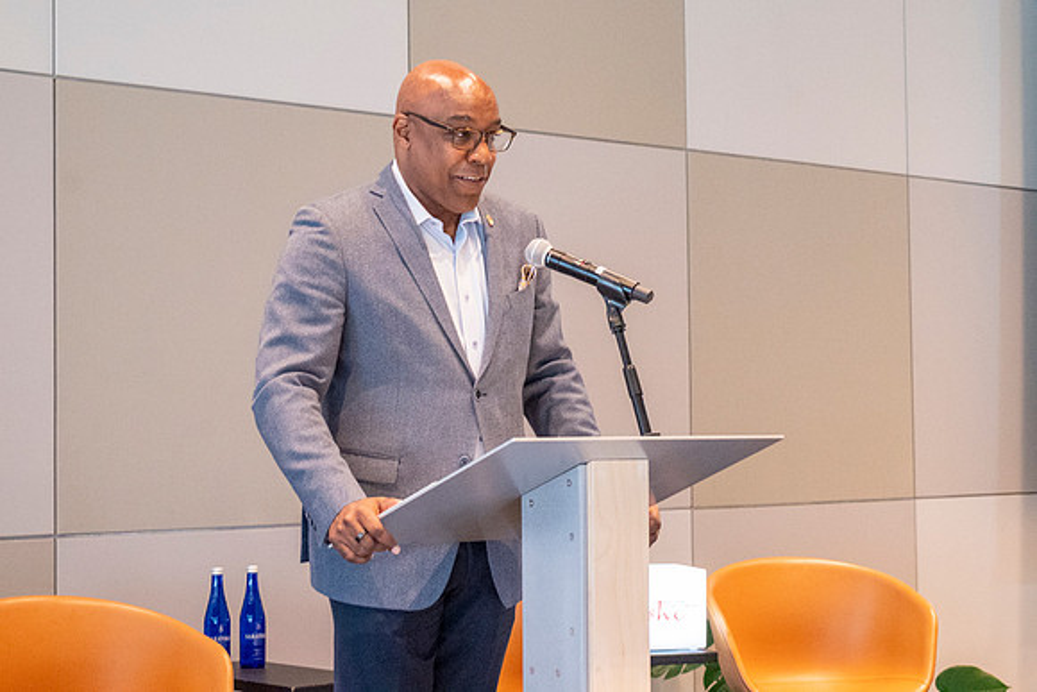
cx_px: 518
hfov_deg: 27.0
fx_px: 2161
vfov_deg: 18.2
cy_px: 346
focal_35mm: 75
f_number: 5.3
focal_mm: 50
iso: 3200
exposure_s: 1/100
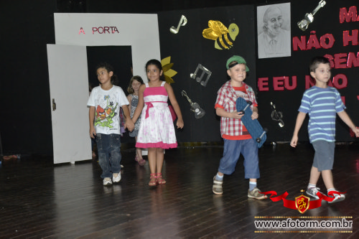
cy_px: 120
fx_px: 568
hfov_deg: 35.1
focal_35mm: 57
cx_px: 180
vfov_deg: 23.8
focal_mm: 38
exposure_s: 1/60
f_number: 4.5
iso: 3200
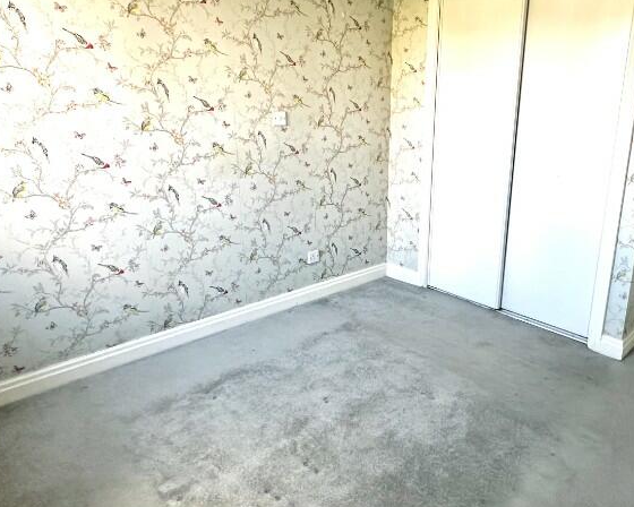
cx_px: 385
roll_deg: -0.9
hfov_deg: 67.3
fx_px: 469
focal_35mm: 25
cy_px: 230
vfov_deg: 56.7
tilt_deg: -15.0
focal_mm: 2.22
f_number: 2.2
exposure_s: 1/100
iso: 250
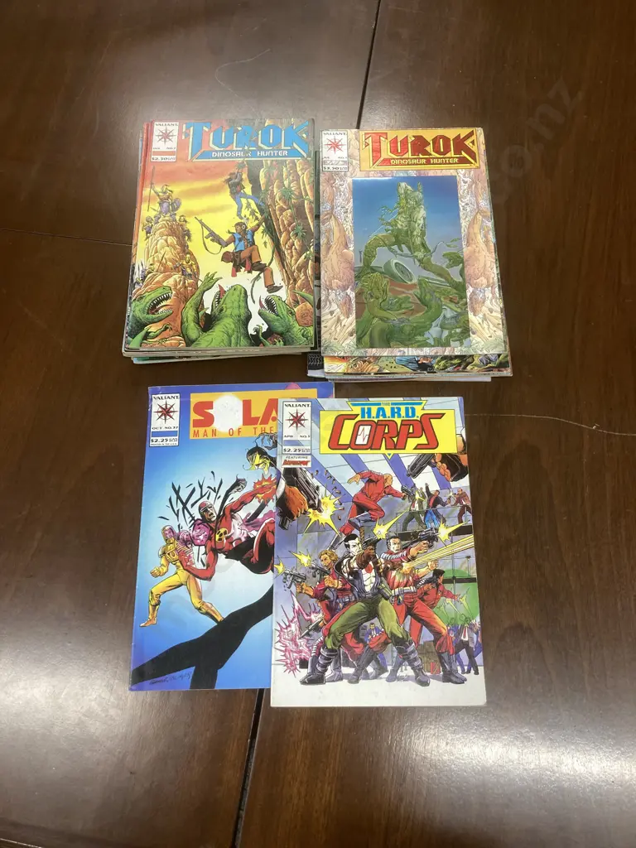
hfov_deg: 49.7
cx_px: 318
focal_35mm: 28
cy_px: 424
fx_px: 686
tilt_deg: -69.4
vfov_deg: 63.4
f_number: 1.8
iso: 50
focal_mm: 3.99
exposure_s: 1/50
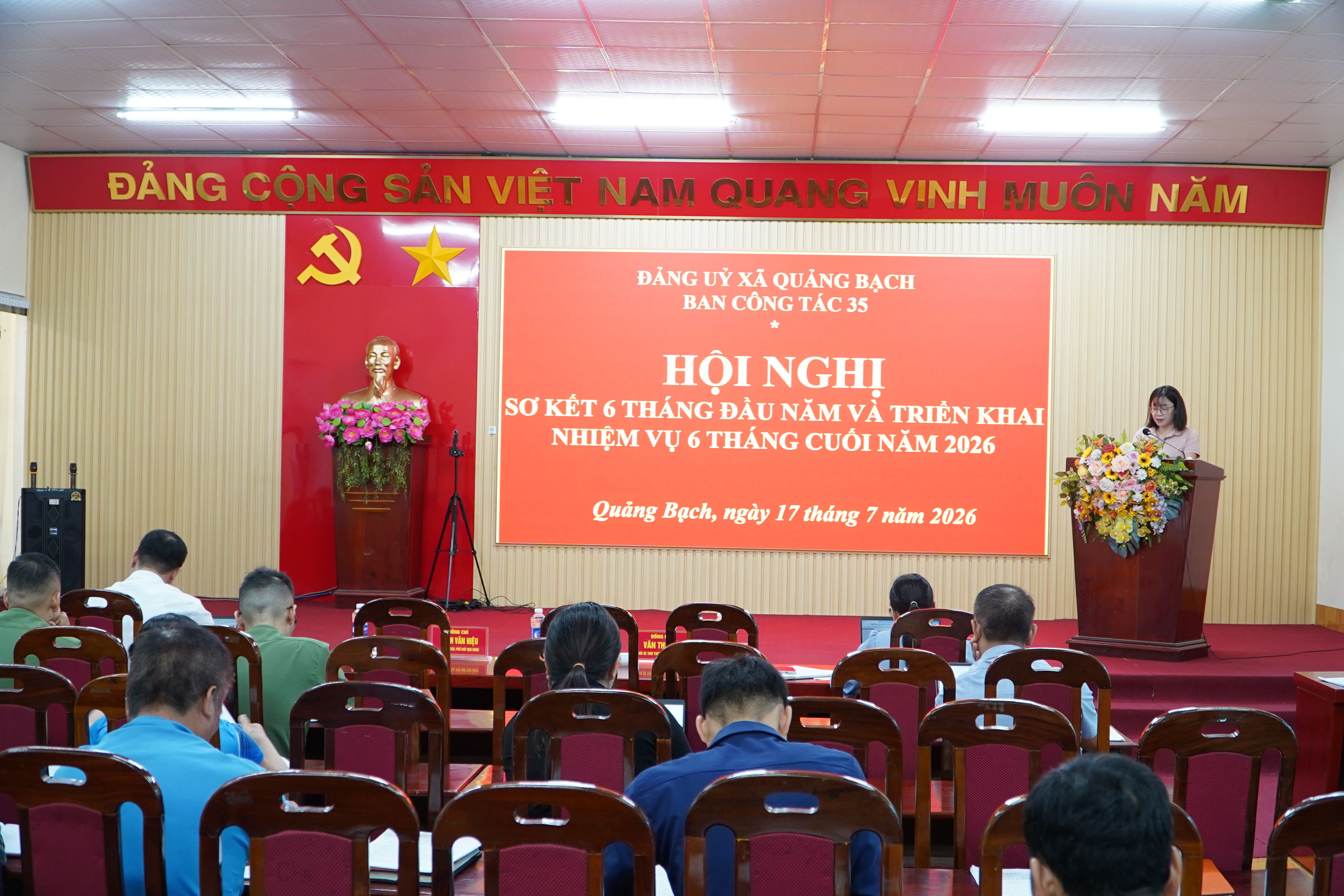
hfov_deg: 49.6
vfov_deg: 34.2
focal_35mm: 39
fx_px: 1456
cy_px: 448
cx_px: 672
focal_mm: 26
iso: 1000
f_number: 4
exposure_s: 1/40
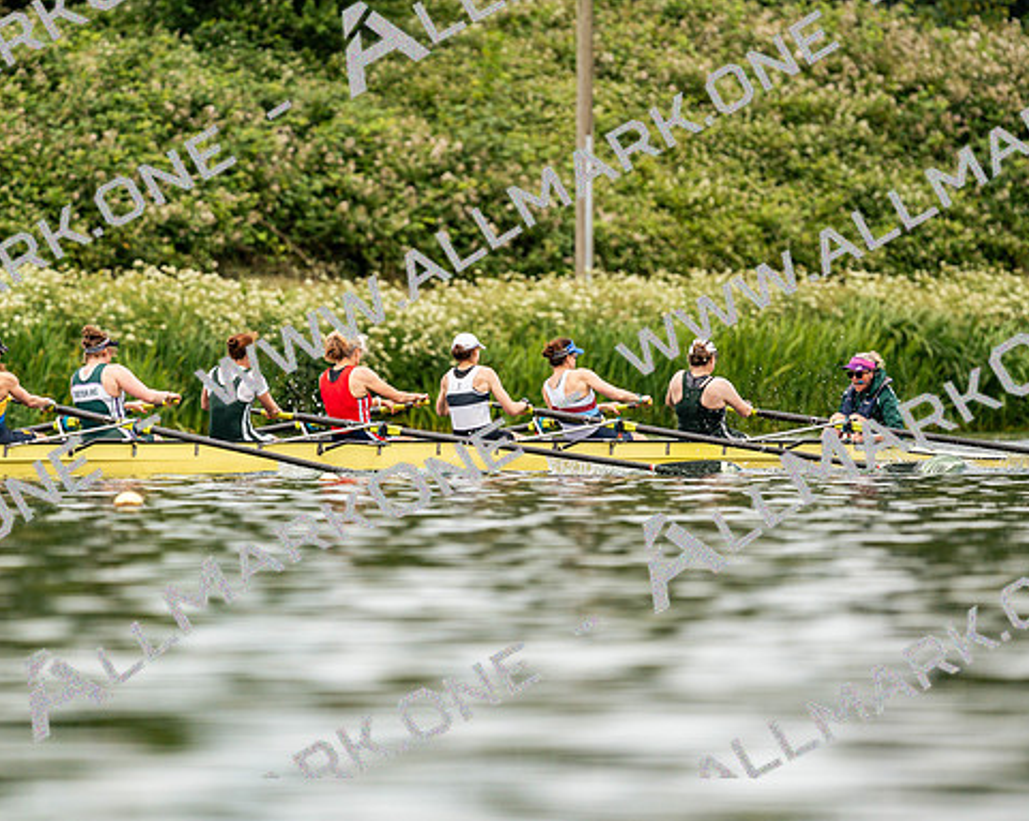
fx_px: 18653
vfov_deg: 2.5
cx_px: 460
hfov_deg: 3.2
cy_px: 412
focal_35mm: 613
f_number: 6.3
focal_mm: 541
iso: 400
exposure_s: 1/2000
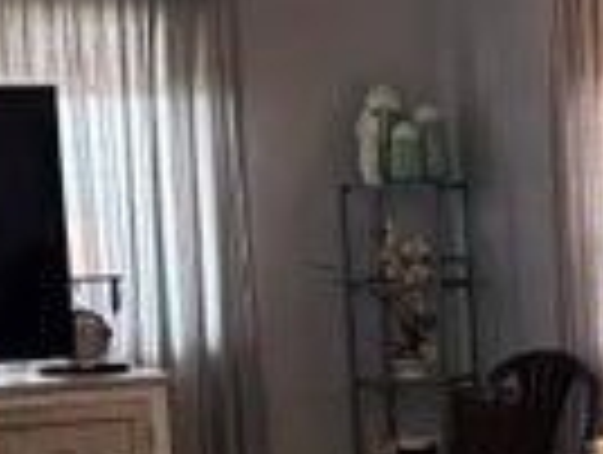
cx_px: 796
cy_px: 481
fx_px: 2164
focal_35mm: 124
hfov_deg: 15.1
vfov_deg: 11.8
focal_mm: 5.96
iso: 125
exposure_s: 1/120
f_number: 1.6
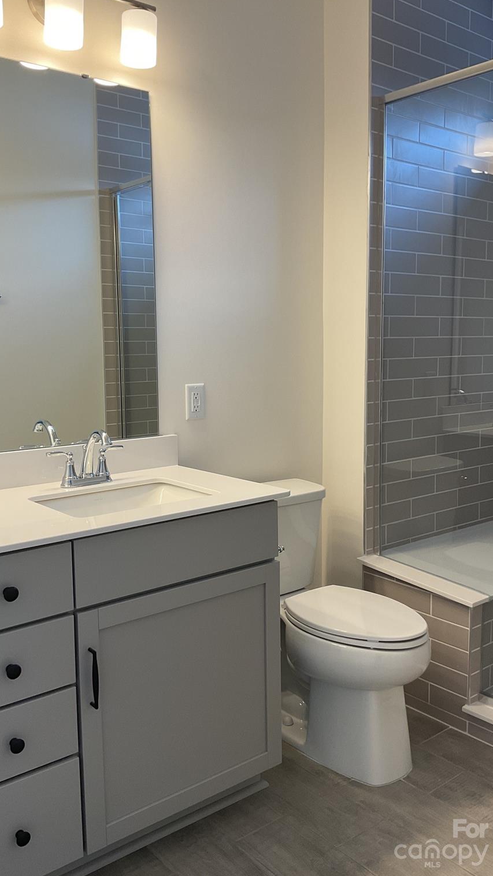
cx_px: 245
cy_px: 437
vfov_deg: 61.0
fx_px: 744
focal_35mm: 32
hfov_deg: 36.7
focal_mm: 3
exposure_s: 1/120
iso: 50
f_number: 1.8
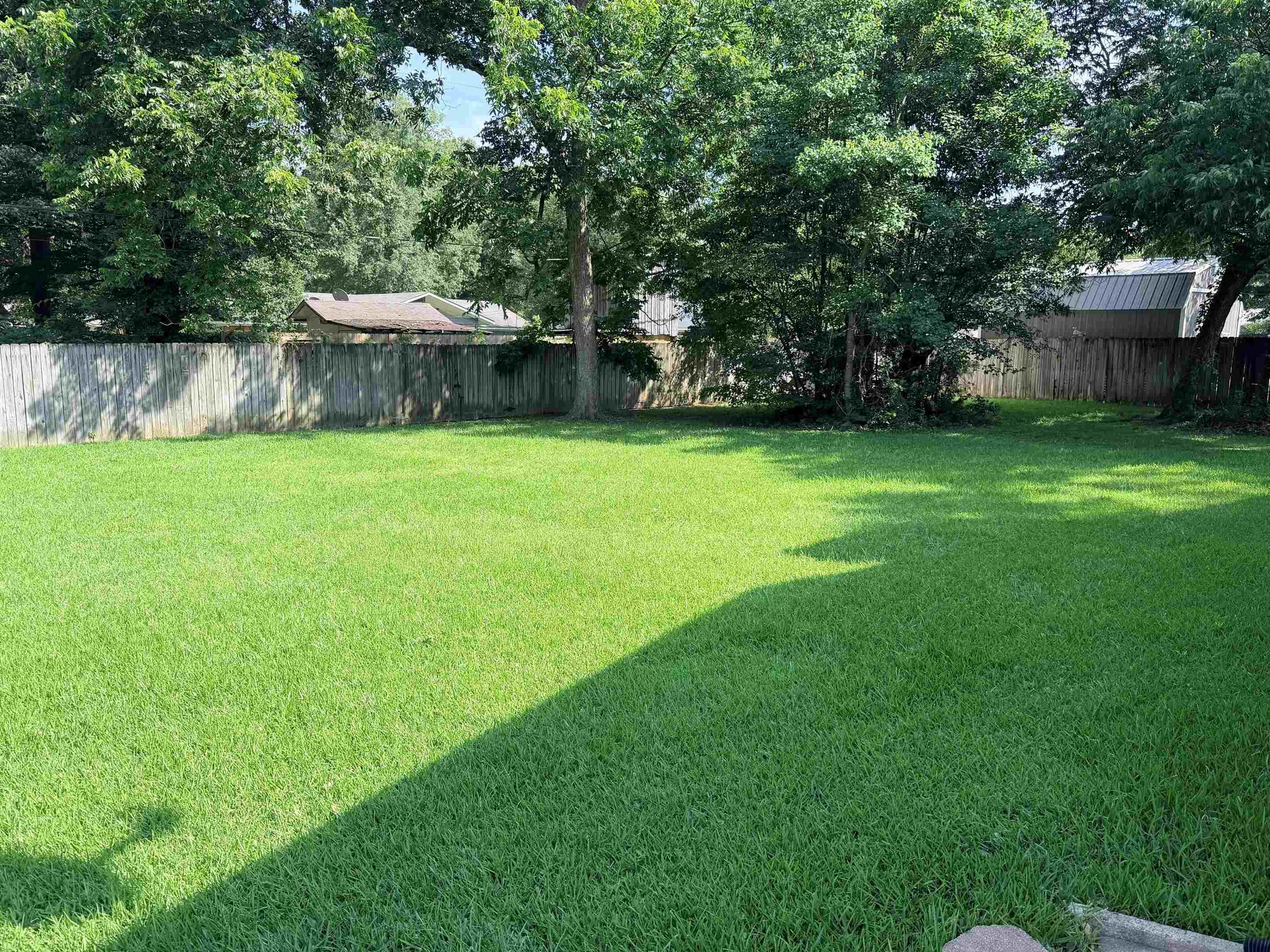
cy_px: 500
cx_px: 630
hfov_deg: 67.3
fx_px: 954
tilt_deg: -10.1
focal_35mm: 26
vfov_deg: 53.0
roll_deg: -0.5
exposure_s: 1/1106
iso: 80
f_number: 1.78
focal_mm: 6.76
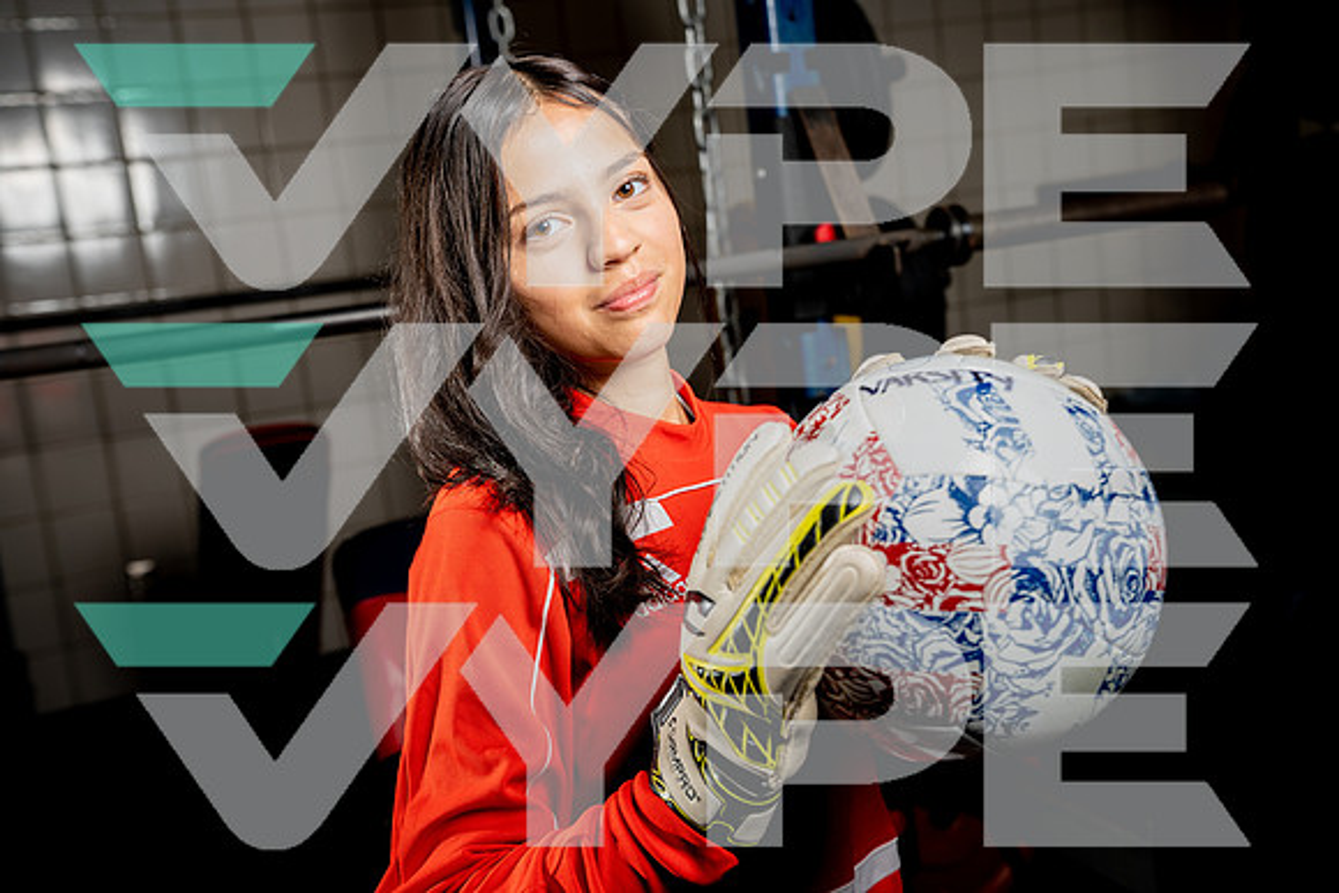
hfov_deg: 42.7
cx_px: 670
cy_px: 446
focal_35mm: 46
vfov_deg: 29.3
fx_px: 1711
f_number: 5
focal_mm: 46
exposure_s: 1/250
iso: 160
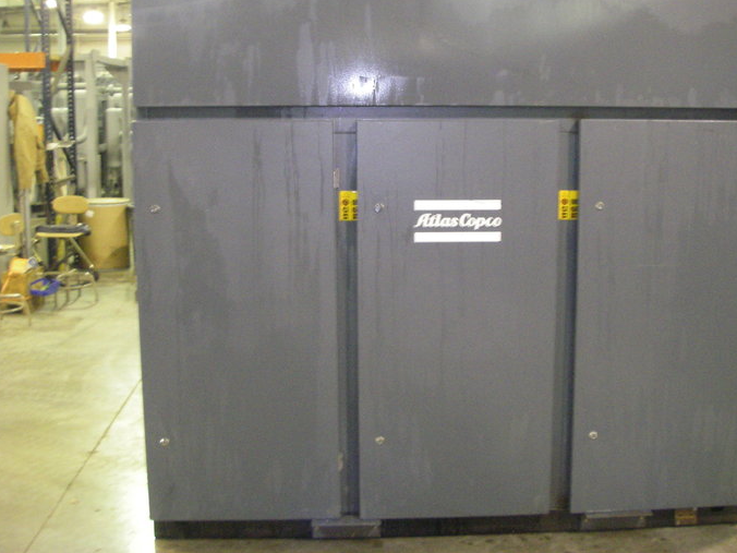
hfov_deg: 42.0
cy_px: 227
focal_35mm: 45
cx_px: 415
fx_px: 958
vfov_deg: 32.1
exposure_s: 1/6
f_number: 3.3
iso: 400
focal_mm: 6.3
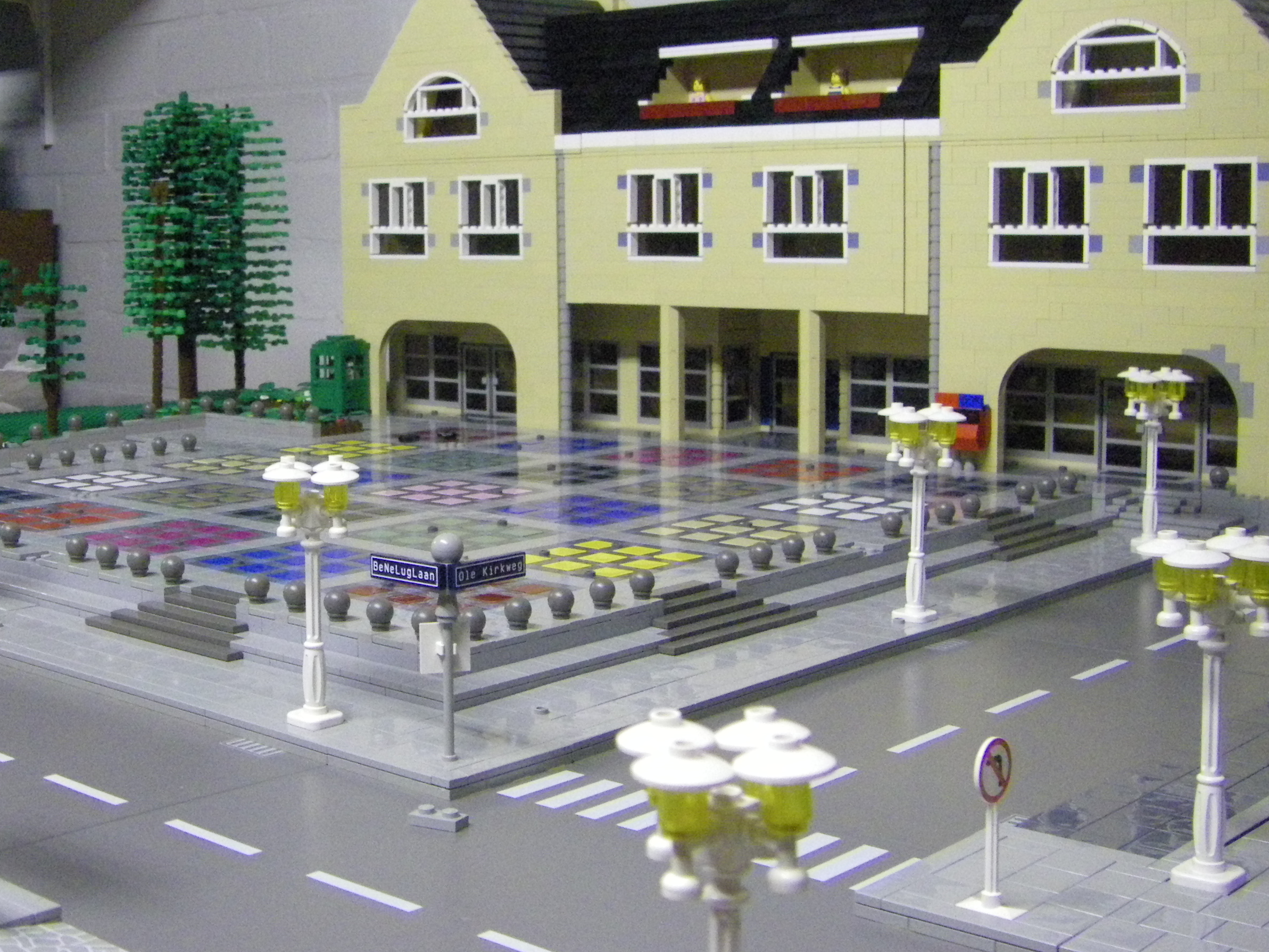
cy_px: 362
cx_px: 435
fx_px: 1906
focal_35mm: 52
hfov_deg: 36.5
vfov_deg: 27.9
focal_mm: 6.3
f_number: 3.5
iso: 800
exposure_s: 1/30
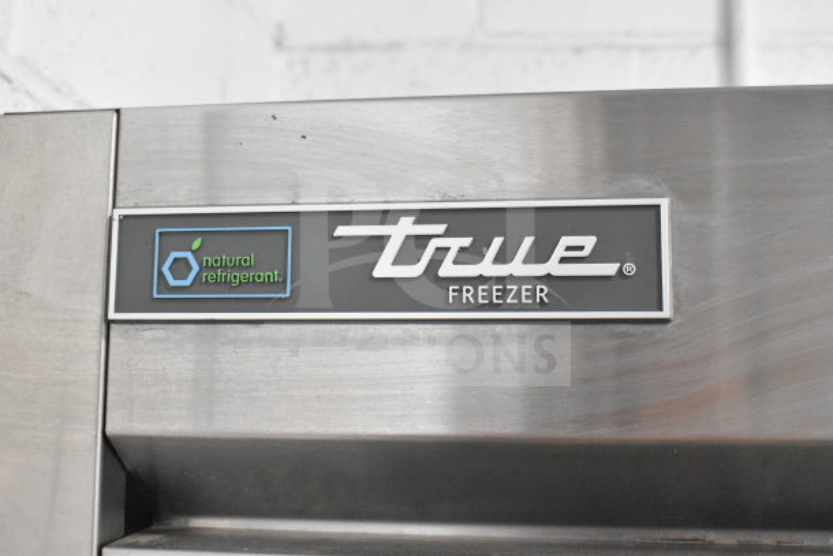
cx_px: 416
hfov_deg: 45.0
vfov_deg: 30.9
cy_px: 278
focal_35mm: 44
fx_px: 1007
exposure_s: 1/200
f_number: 7.1
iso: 6400
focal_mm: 29
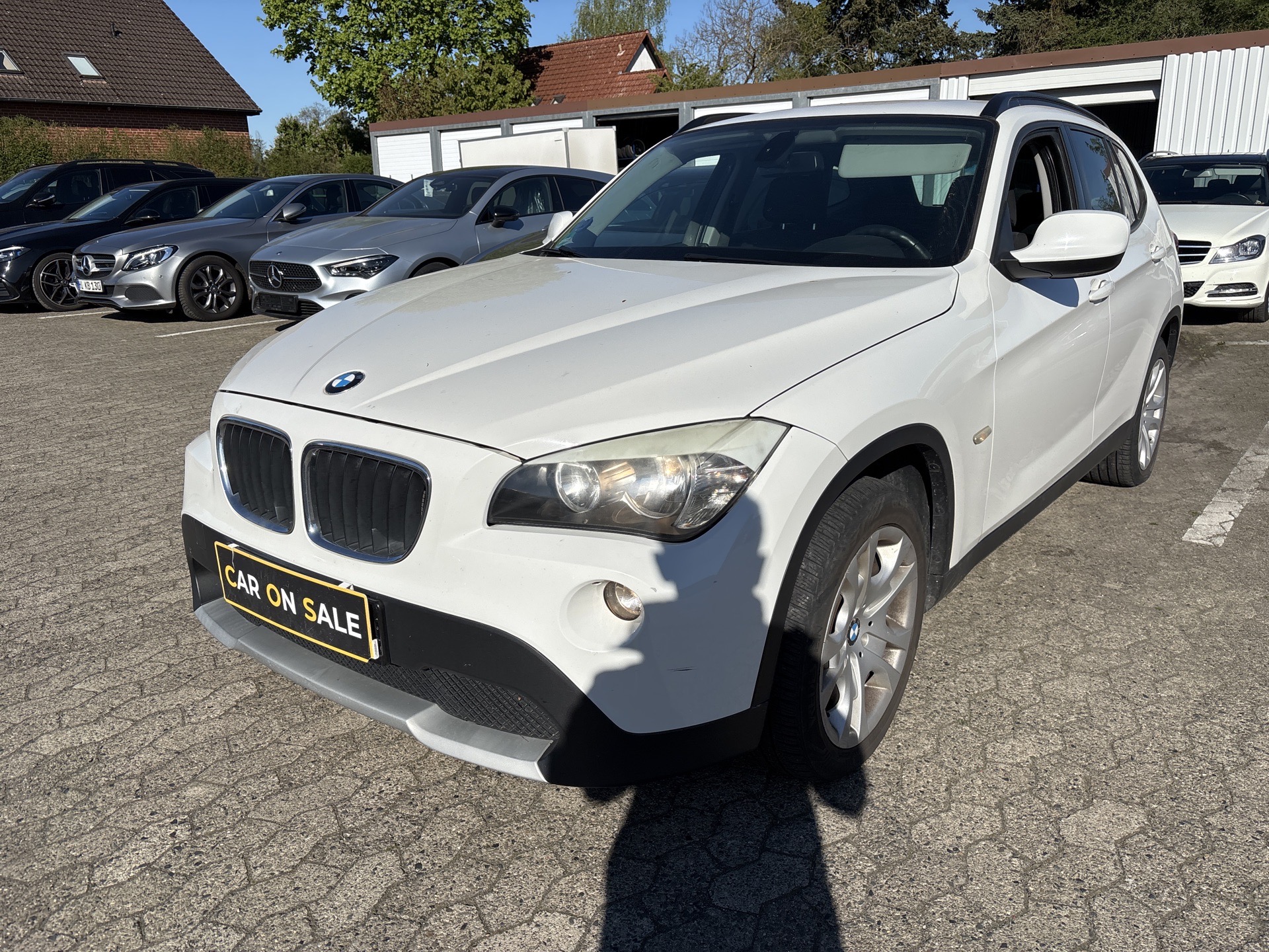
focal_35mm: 26
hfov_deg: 67.3
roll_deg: +0.5
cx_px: 634
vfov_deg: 53.1
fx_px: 953
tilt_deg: -13.0
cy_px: 476
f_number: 1.6
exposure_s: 1/7194
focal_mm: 5.96
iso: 50
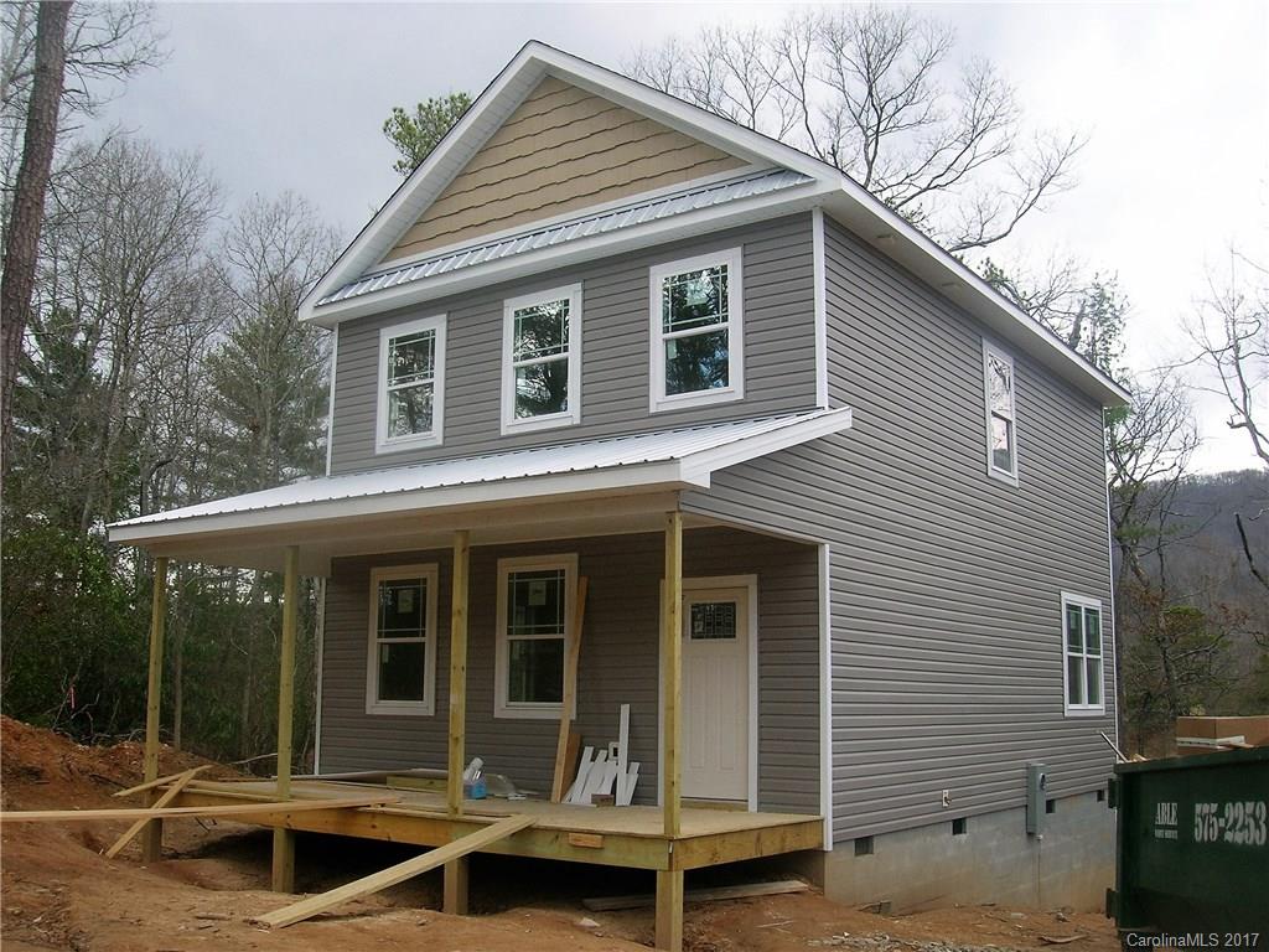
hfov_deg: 54.0
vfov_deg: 41.8
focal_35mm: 34
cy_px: 476
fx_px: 1246
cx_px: 634
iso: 50
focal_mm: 5.7
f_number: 4.9
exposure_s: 1/74.7
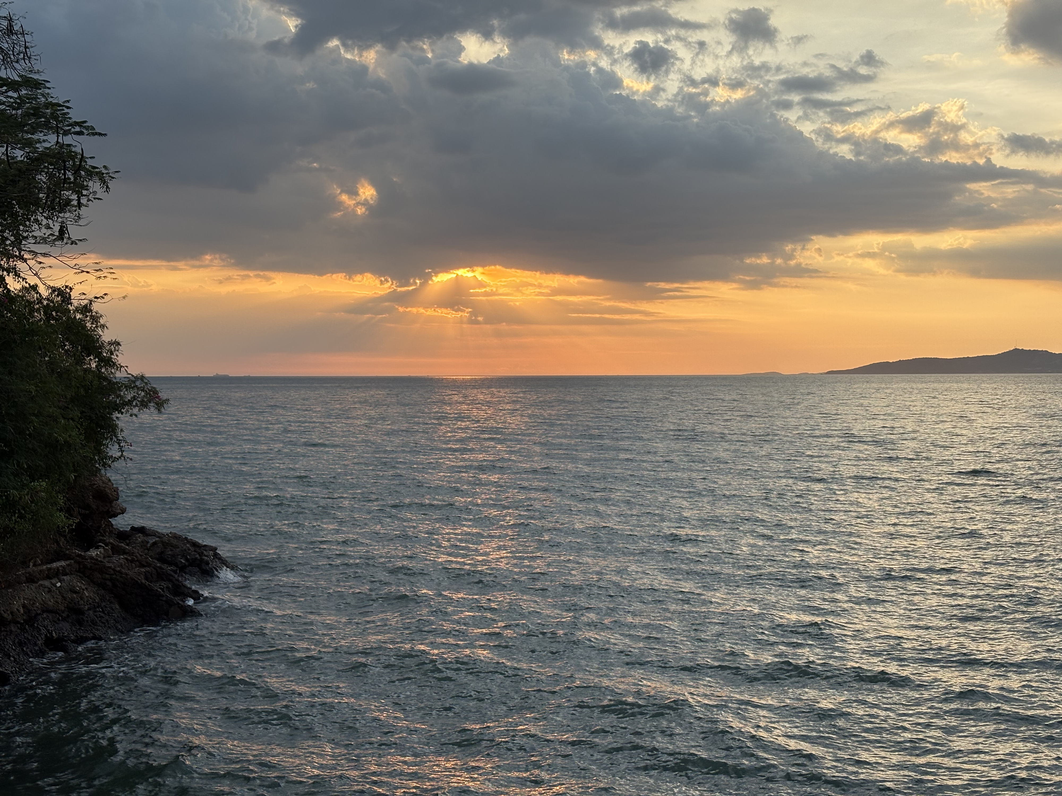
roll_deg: +0.7
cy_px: 398
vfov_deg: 28.0
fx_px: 1595
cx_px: 531
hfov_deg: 36.8
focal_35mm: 52
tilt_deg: -0.3
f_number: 1.6
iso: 32
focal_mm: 5.96
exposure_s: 1/861
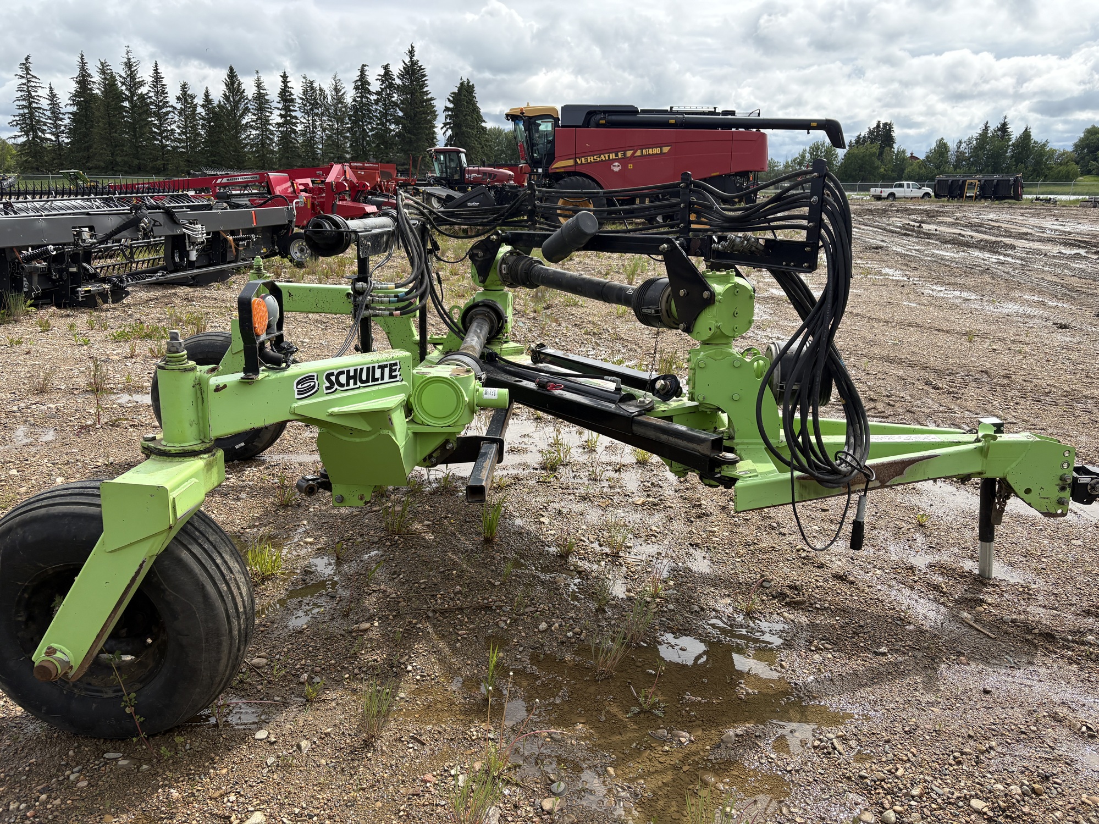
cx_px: 550
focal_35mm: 26
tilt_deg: -11.9
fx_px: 825
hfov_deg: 67.3
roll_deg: -2.3
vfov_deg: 53.1
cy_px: 412
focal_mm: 5.96
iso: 50
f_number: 1.6
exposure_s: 1/3279
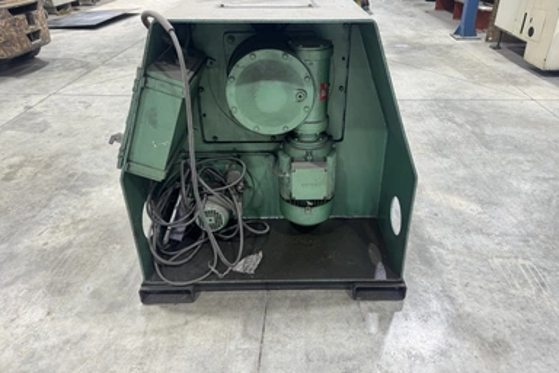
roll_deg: +0.6
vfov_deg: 49.4
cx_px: 290
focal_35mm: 26
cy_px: 165
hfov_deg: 69.4
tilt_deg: -28.5
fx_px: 404
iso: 125
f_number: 1.78
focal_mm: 6.76
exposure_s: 1/121
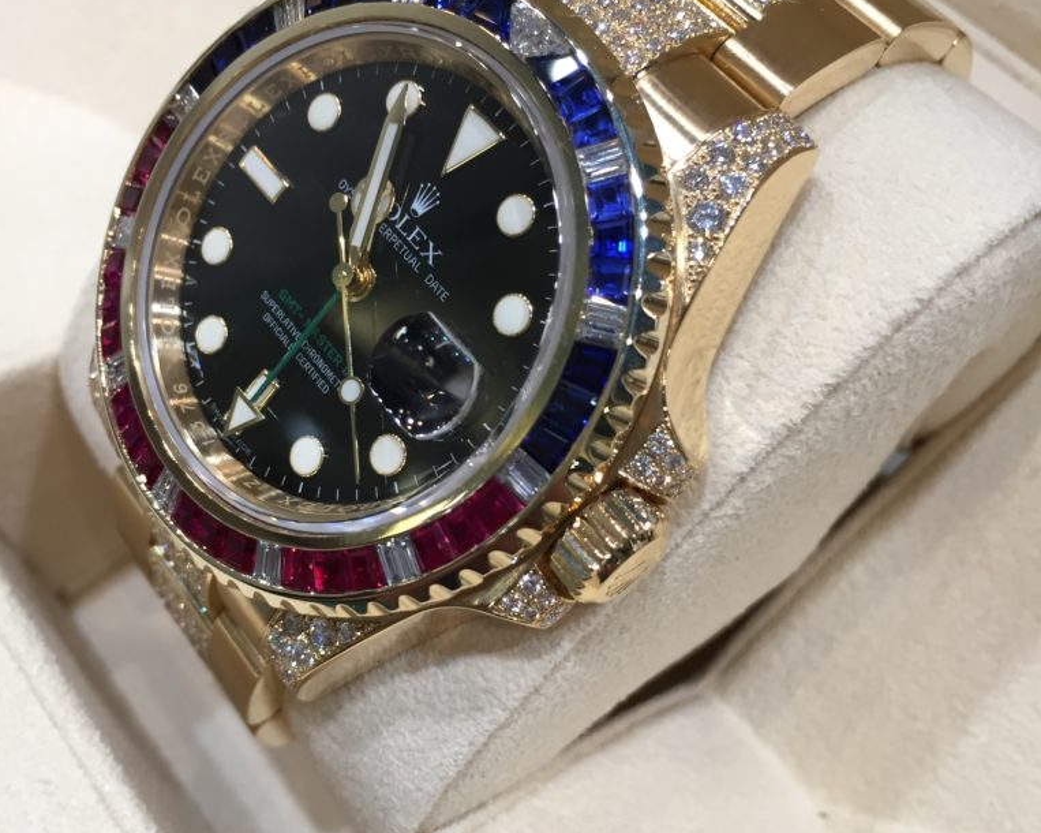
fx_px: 1170
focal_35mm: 38
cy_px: 432
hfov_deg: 47.9
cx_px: 518
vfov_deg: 39.1
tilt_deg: -60.5
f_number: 2.2
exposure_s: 1/33
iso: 32
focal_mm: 4.15
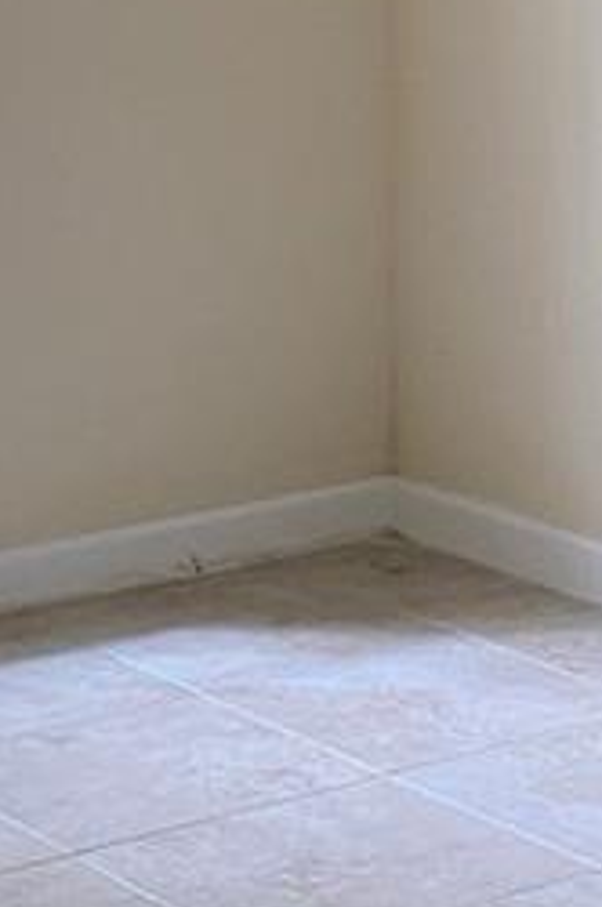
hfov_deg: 10.5
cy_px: -196
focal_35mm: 130
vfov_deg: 15.2
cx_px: 522
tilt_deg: -0.6
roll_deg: +1.3
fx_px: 3270
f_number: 1.8
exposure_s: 1/60
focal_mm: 4.25
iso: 125
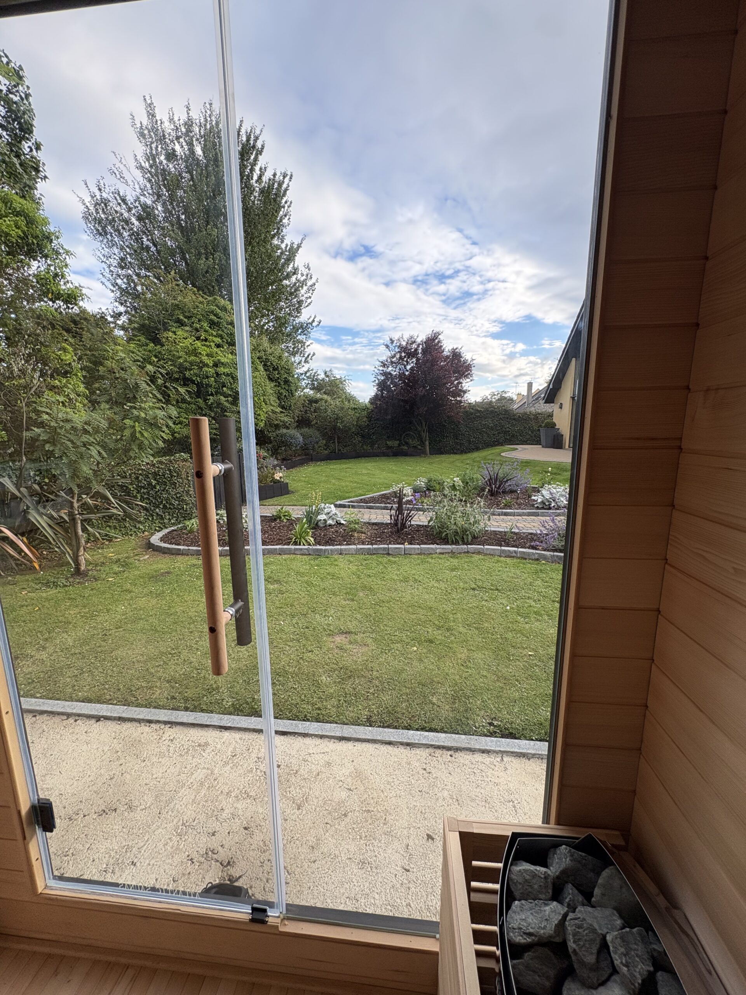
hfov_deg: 85.7
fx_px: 402
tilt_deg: -10.5
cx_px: 373
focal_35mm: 14
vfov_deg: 102.1
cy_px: 498
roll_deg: +0.2
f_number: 2.2
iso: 64
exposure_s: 1/418
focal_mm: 2.22
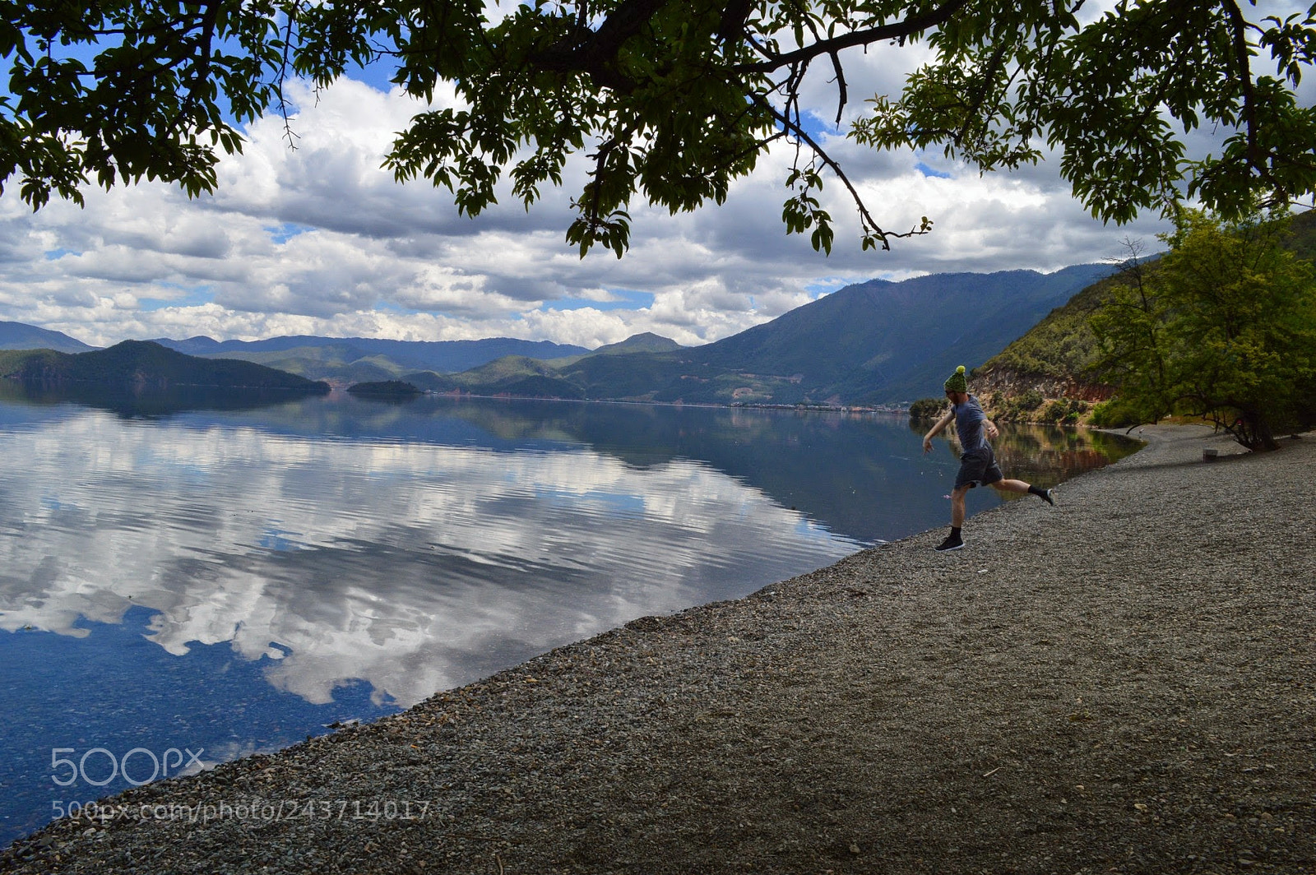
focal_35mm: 27
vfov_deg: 47.9
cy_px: 438
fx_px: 986
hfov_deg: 67.4
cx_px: 658
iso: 360
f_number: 11
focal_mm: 18
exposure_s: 1/500
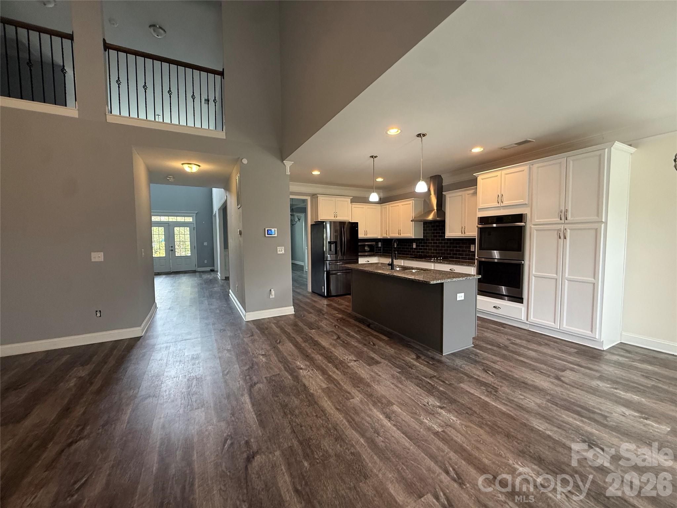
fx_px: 274
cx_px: 338
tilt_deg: -3.2
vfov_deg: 85.7
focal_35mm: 14
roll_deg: +0.9
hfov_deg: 102.1
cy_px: 254
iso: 320
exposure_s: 1/120
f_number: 2.2
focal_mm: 2.22
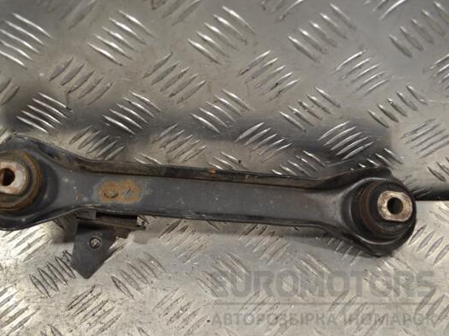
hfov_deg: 43.8
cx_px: 195
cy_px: 170
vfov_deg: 33.6
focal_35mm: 43
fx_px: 558
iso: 400
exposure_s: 1/100
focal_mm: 26
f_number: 5
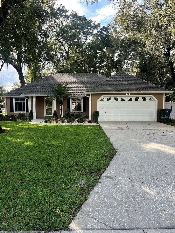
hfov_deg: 53.1
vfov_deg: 67.3
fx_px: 175
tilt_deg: -3.7
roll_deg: -0.6
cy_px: 116
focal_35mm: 26
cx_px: 88
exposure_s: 1/1029
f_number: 1.5
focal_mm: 5.7
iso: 50
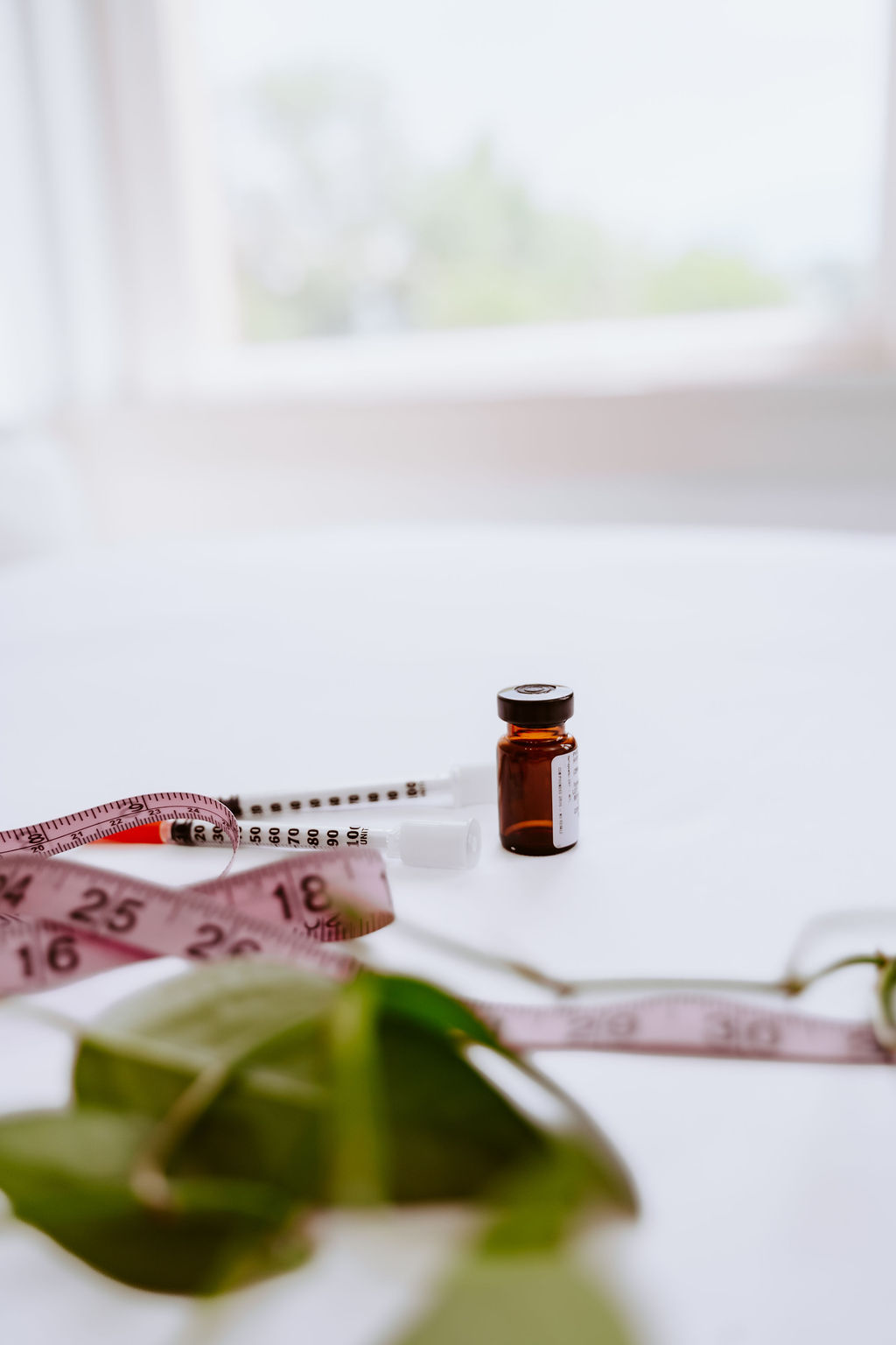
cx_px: 448
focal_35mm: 30
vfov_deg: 61.1
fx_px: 1139
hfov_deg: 43.0
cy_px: 672
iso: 250
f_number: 2.8
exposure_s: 1/1250
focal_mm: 30.5
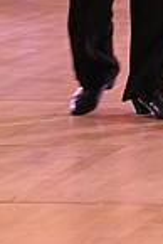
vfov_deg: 5.7
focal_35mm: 359
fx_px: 2432
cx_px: 312
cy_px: -123
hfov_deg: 3.8
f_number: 5
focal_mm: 90
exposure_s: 1/200
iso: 1600
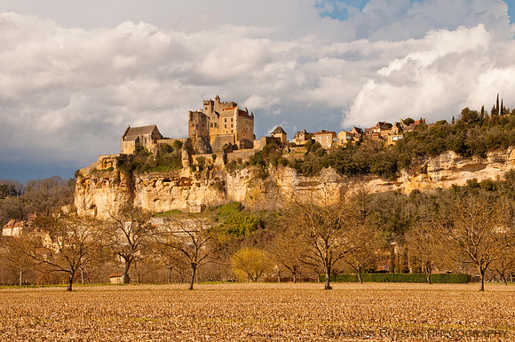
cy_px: 171
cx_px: 258
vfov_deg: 16.2
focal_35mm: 84
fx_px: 1200
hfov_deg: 24.2
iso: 200
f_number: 19
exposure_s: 1/125
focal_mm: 56
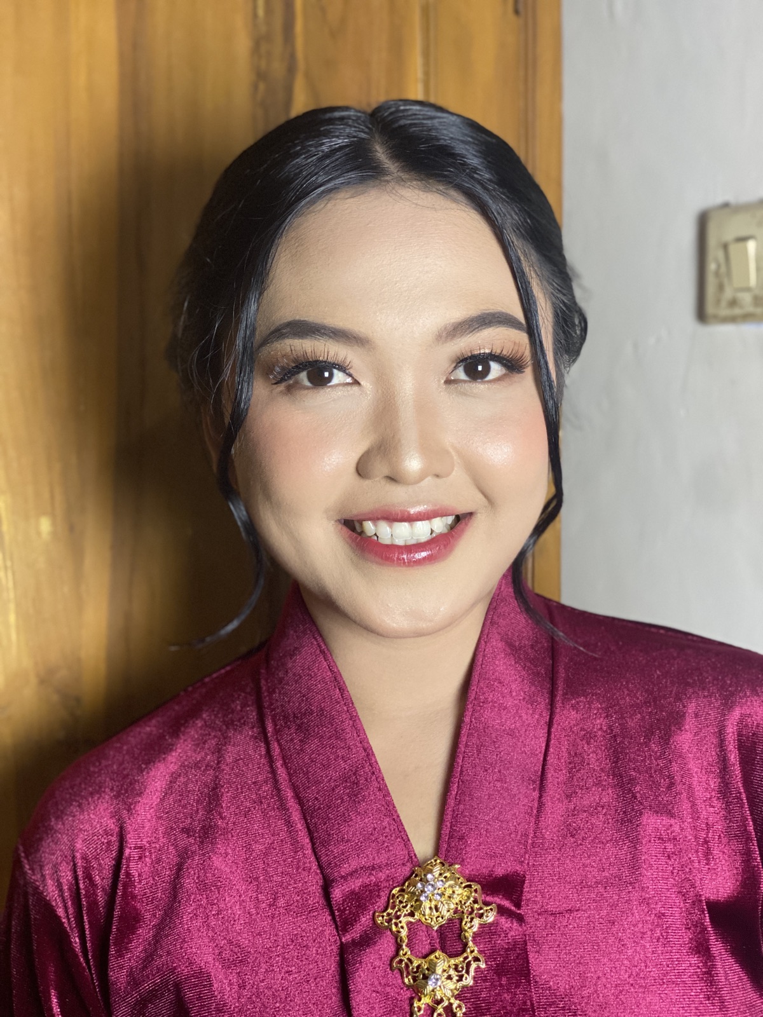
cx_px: 382
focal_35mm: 52
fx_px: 1528
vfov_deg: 36.8
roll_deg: -0.2
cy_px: 508
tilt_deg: -3.2
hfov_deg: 28.0
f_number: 2
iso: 200
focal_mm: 6
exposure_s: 1/122
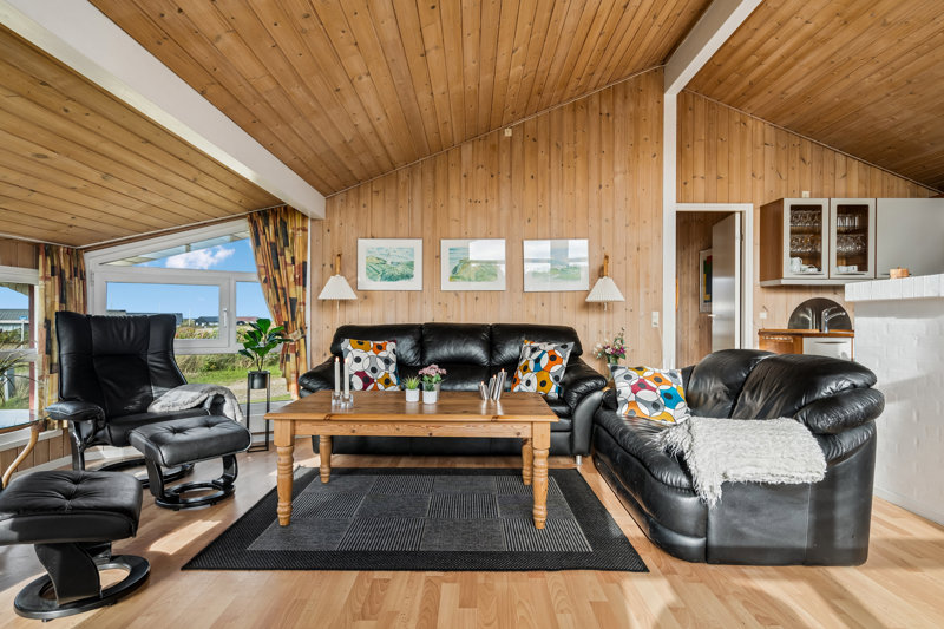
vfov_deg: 67.4
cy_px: 314
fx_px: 472
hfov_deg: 90.0
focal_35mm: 18
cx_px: 472
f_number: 6.3
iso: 400
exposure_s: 1/50
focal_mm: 18
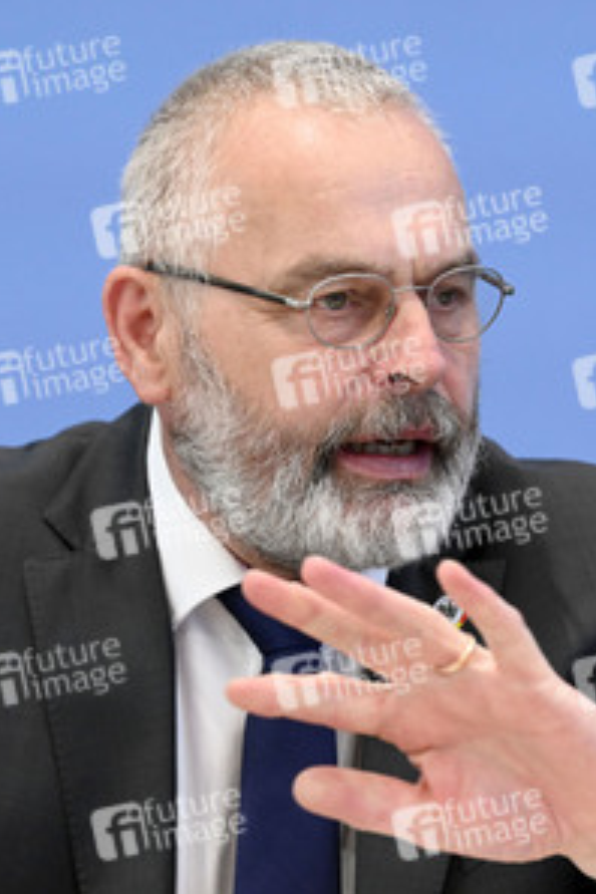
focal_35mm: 182
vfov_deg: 11.3
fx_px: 4519
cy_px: 449
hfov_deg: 7.5
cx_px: 390
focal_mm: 120
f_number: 5.6
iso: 5000
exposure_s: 1/640
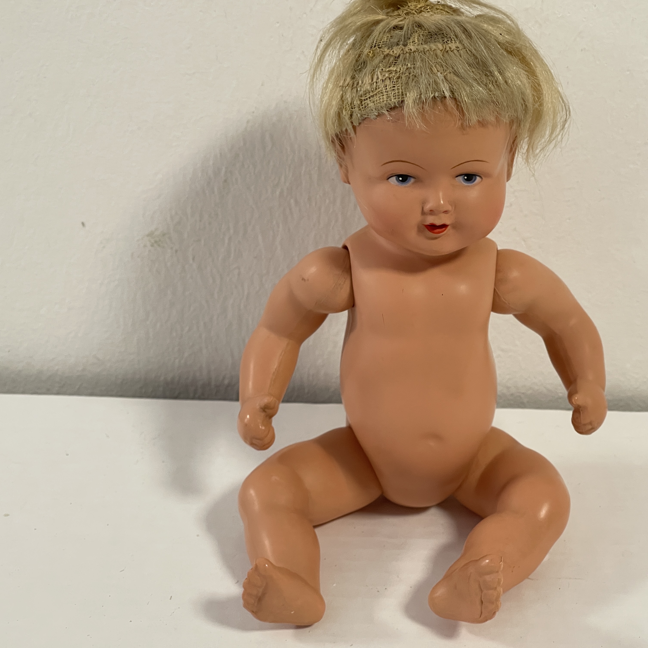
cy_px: 325
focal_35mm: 76
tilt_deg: -23.5
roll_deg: -1.4
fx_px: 1610
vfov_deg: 22.8
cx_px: 366
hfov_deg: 22.7
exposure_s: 1/50
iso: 160
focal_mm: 7.5
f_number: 2.2
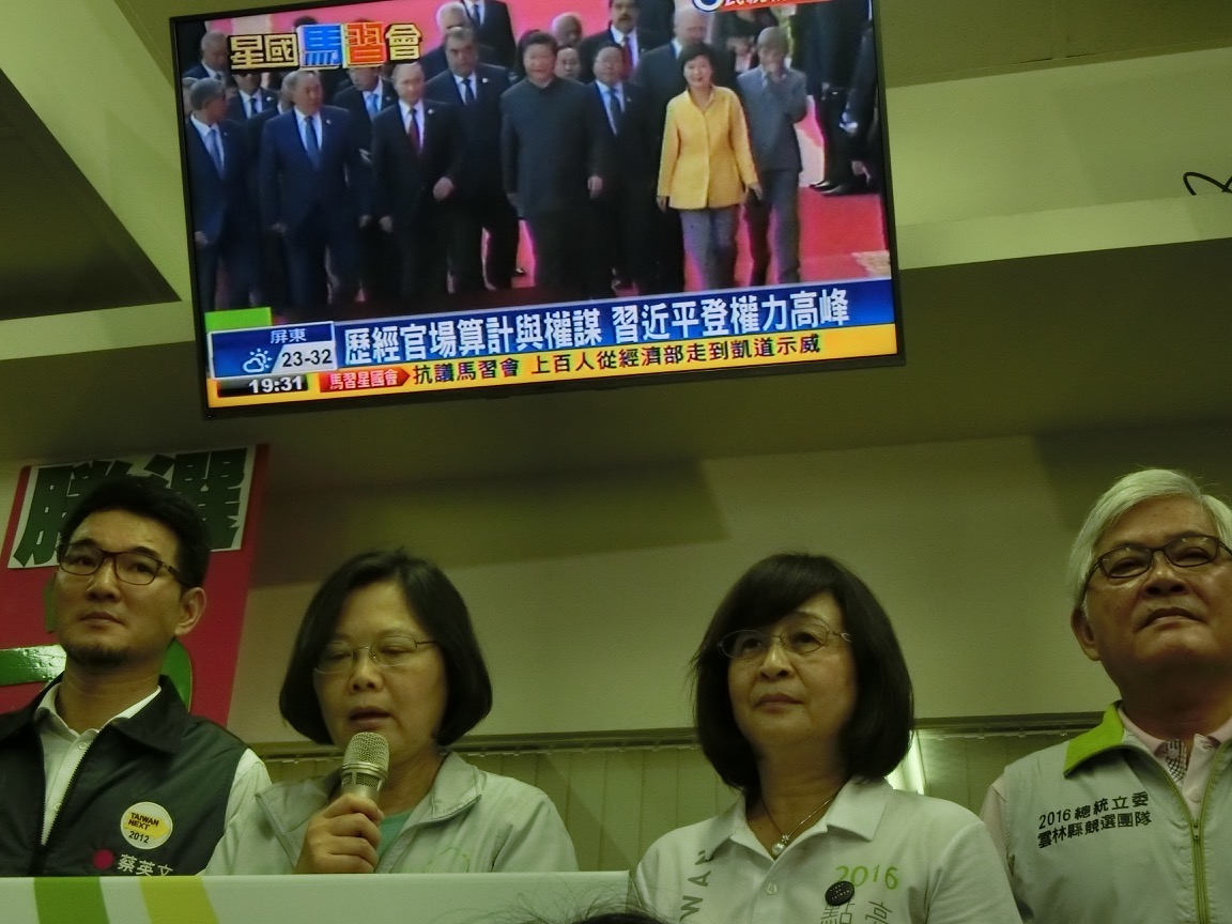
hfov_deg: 42.1
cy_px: 462
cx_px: 616
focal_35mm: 45
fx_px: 1602
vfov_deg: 32.2
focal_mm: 8
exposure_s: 1/100
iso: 400
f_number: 4.4
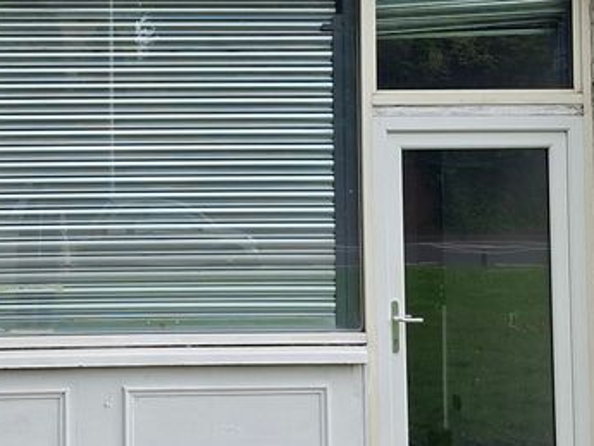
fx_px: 1270
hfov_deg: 25.9
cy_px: 120
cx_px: 134
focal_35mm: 74
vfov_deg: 19.8
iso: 50
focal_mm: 5.54
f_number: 1.8
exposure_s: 1/724
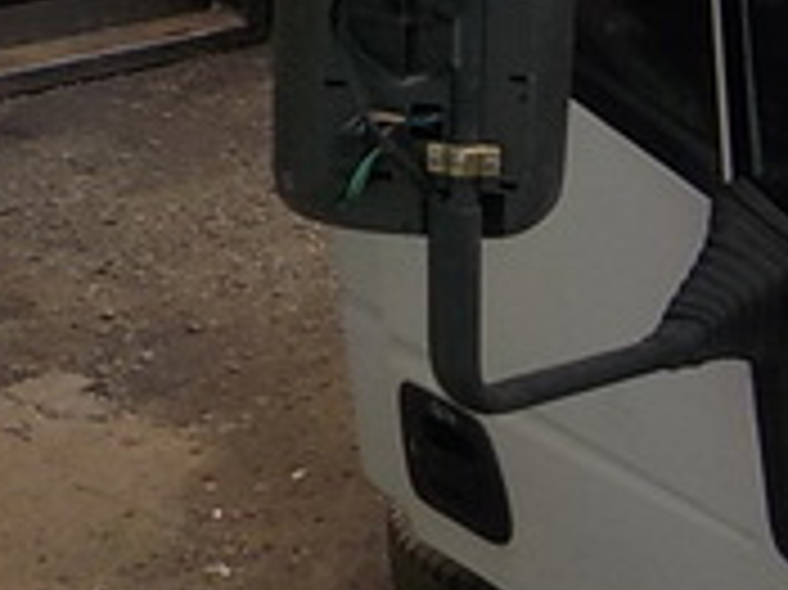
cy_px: 126
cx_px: 1373
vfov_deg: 13.4
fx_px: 2502
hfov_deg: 15.6
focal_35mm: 110
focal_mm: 4.1
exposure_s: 1/160
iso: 125
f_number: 3.3
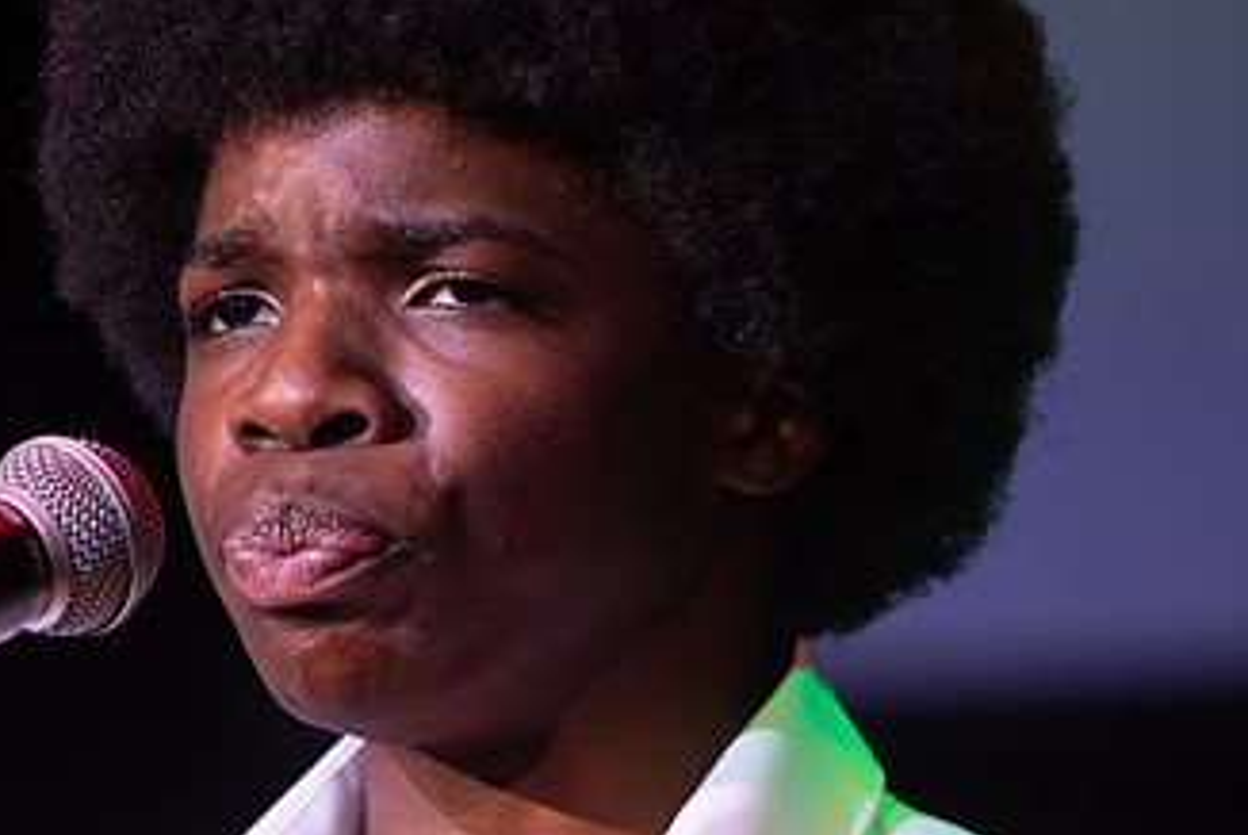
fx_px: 15718
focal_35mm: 453
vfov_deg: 3.0
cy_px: 297
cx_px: 230
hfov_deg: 4.5
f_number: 2.8
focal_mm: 170
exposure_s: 1/200
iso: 1600
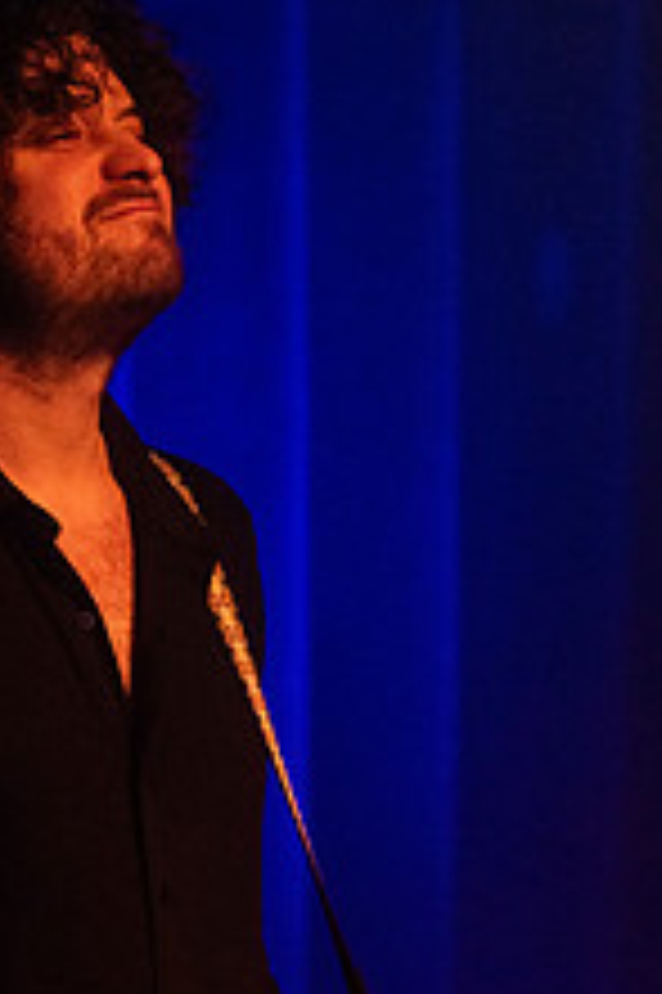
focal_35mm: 163
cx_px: 162
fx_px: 4503
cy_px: 612
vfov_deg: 12.6
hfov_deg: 8.4
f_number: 3.2
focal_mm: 80
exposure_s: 1/160
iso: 2500
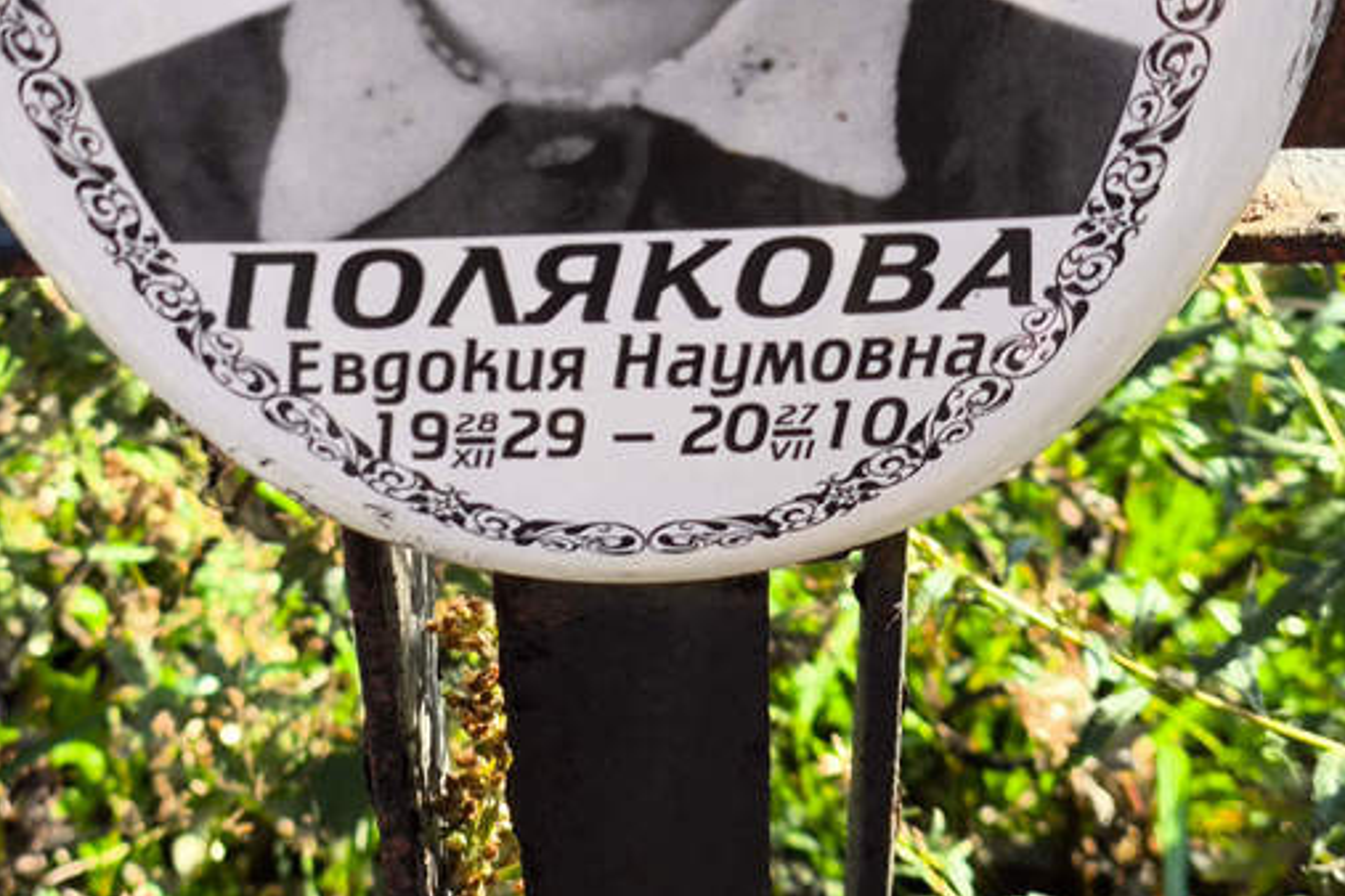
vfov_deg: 16.6
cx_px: 561
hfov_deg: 24.7
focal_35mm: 82
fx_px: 3063
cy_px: 387
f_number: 1.7
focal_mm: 4.71
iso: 50
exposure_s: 1/222
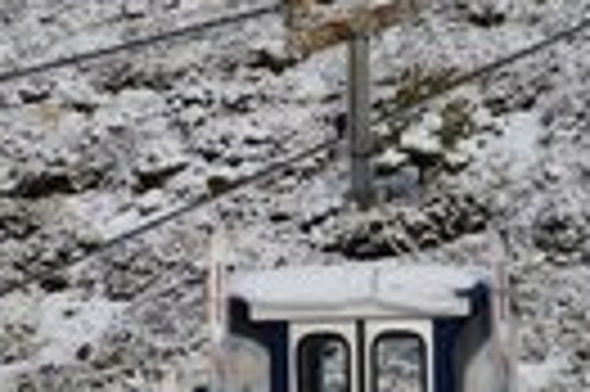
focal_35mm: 311
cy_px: 360
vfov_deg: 4.4
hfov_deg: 6.6
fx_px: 5091
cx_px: 347
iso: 400
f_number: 11
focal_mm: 34
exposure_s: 1/640
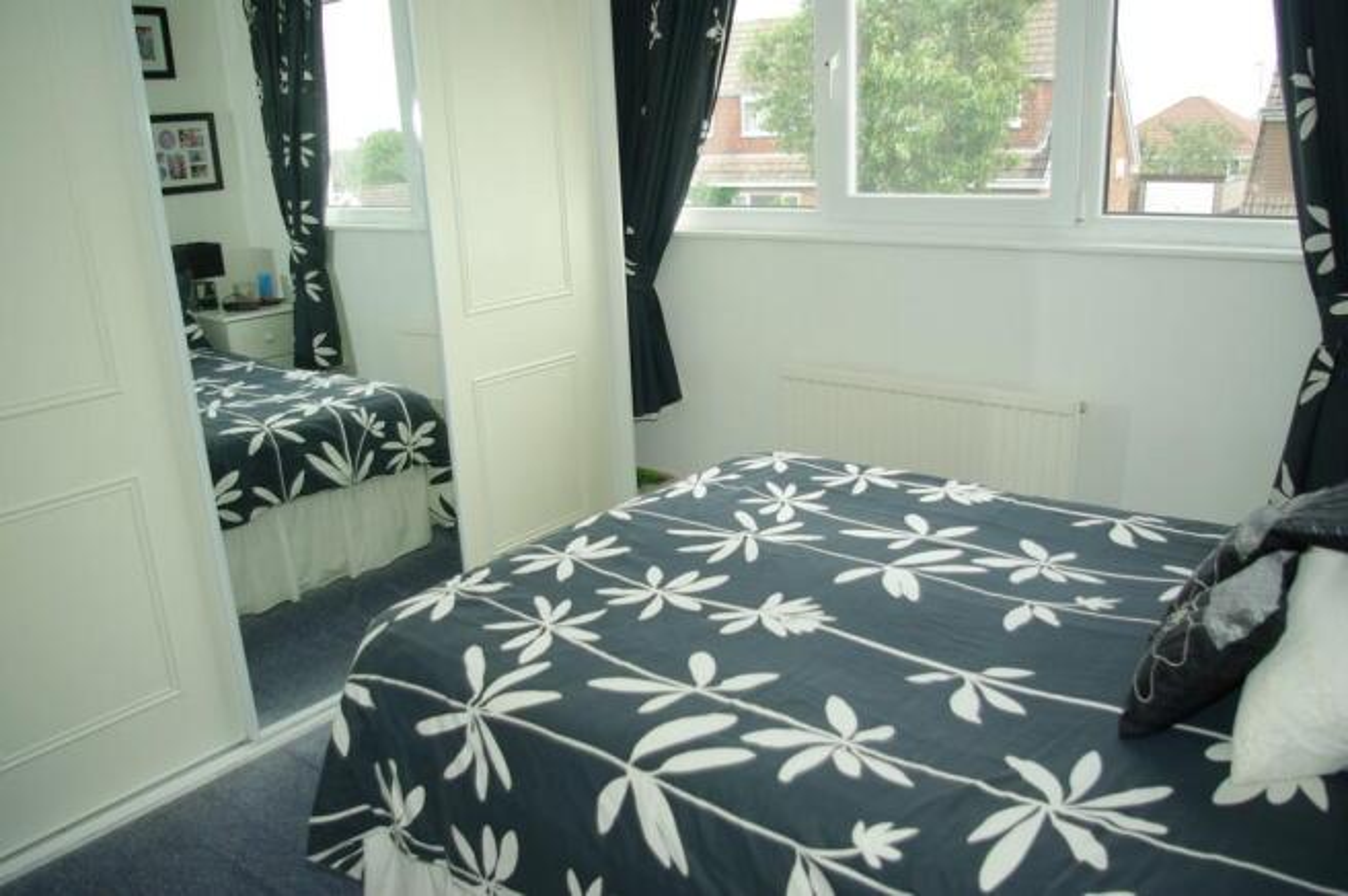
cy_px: 448
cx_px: 674
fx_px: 1010
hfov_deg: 67.4
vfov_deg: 47.8
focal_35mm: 27
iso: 100
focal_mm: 18
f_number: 3.5
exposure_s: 1/90
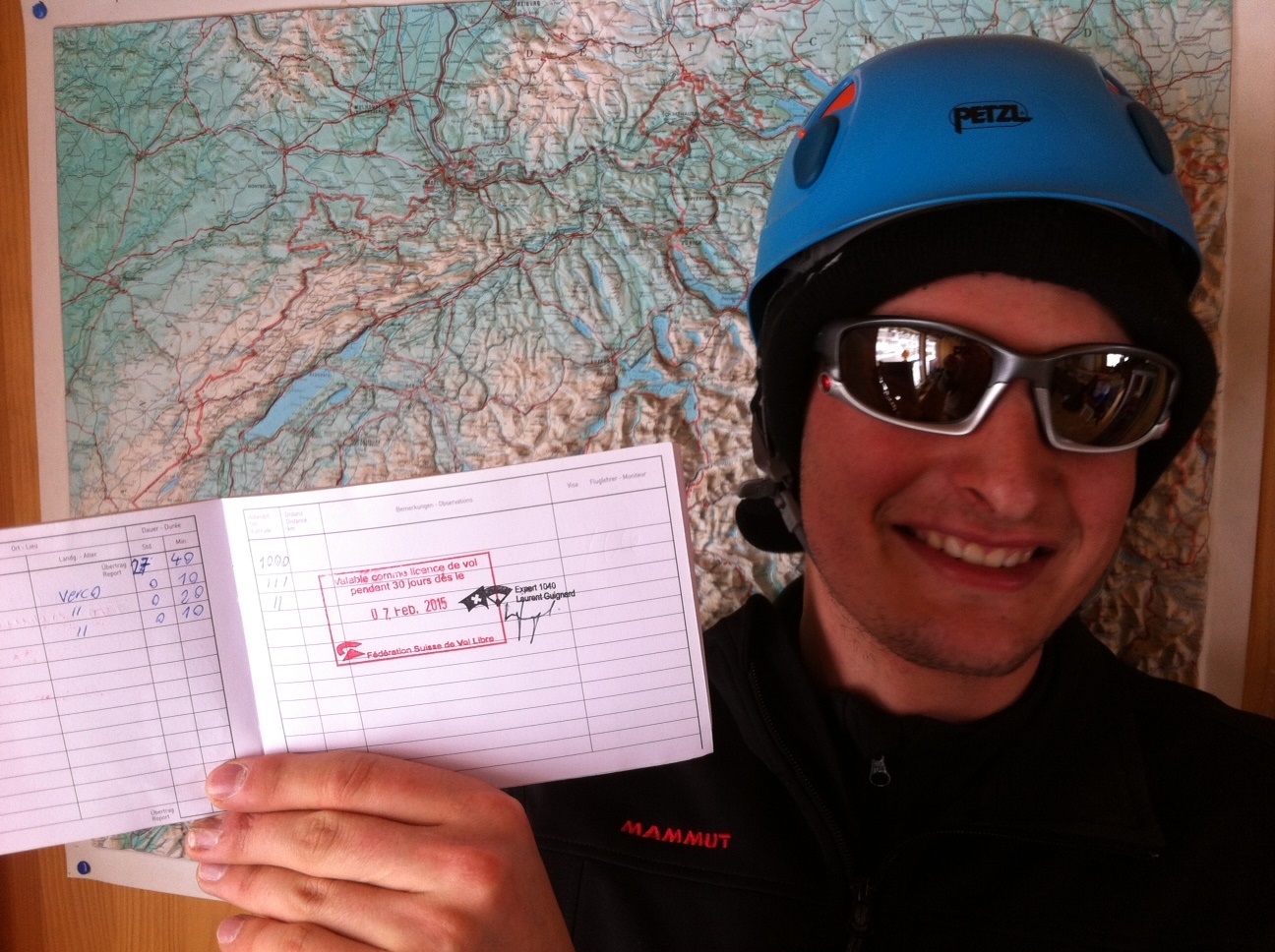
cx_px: 638
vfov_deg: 40.6
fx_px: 1287
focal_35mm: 35
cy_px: 476
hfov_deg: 52.7
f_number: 2.8
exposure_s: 1/60
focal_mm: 3.85
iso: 80
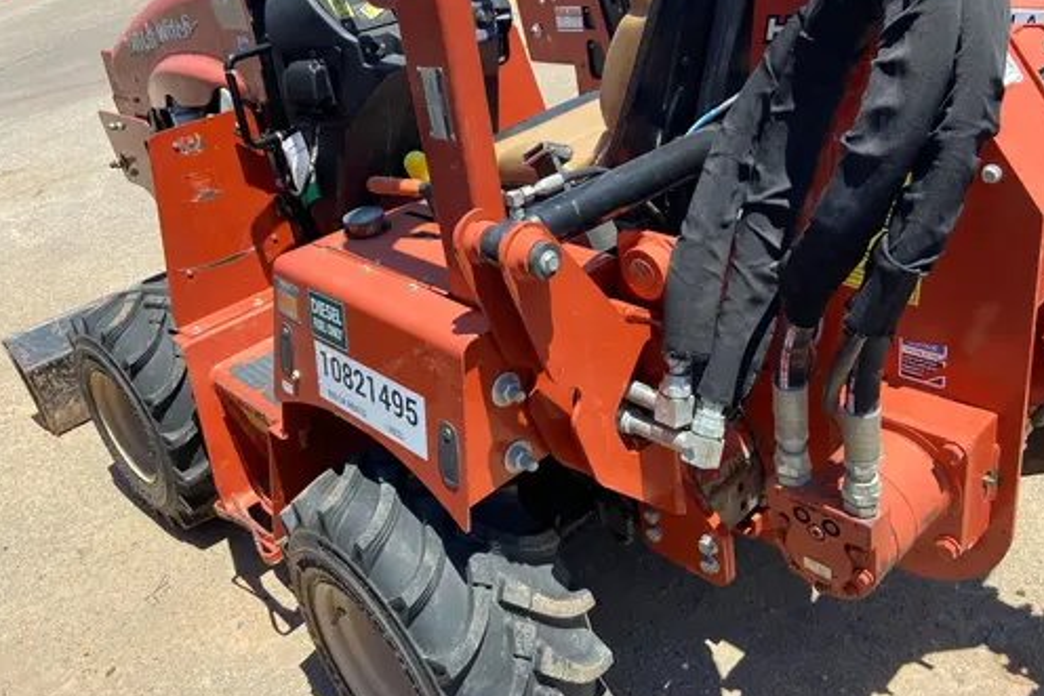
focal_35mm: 30
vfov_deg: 43.6
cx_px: 524
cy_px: 314
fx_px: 870
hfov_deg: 61.9
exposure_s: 1/1025
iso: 32
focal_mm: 4.25
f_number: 1.8
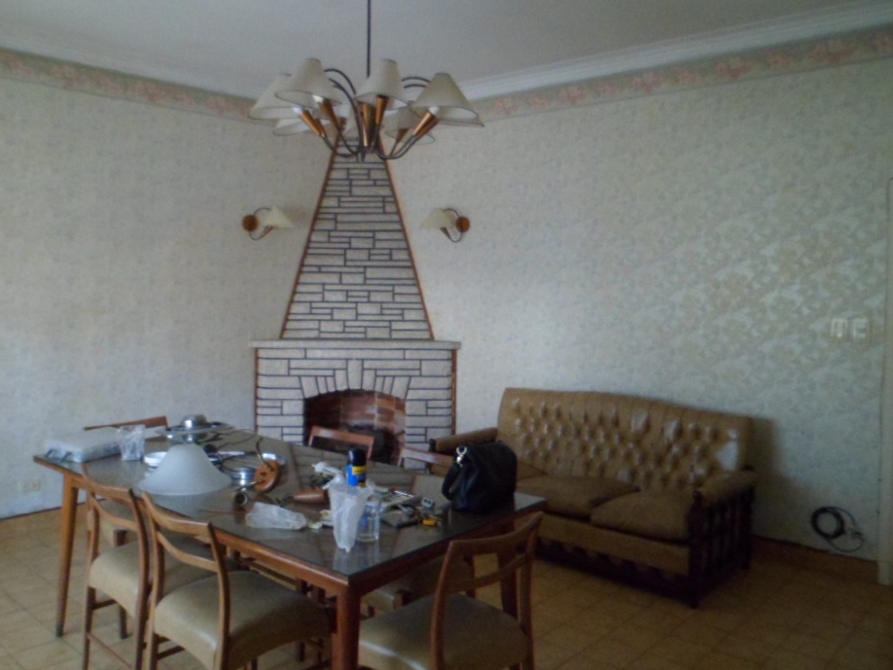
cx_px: 431
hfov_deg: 61.6
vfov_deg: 48.2
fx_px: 748
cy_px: 306
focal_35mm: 29
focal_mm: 4.9
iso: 400
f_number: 3.3
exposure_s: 1/20
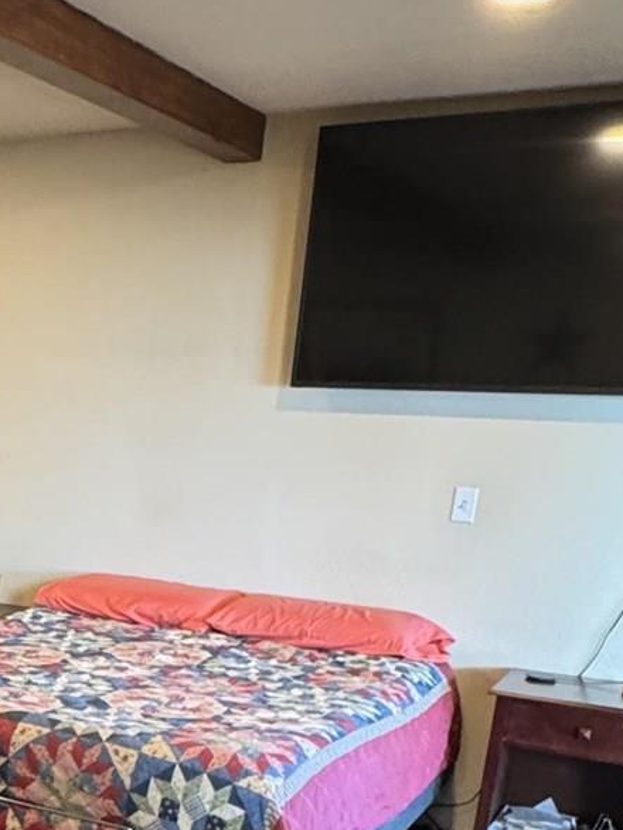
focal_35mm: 55
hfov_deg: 23.7
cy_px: 742
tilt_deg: -15.1
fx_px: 1319
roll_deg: -2.5
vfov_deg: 33.2
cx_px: -171
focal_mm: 2.22
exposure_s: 1/60
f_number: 2.2
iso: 400
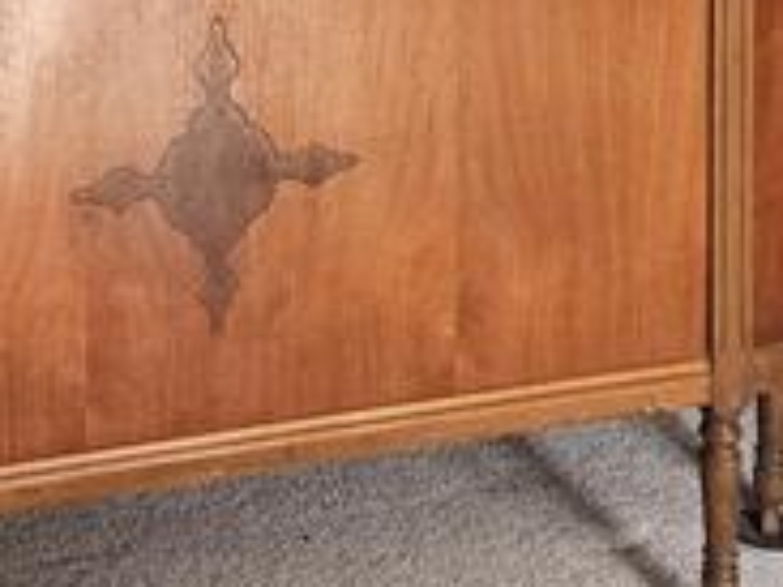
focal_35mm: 129
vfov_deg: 10.3
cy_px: -690
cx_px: 34
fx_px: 2916
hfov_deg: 15.1
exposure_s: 1/207
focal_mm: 5.4
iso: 200
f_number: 1.8
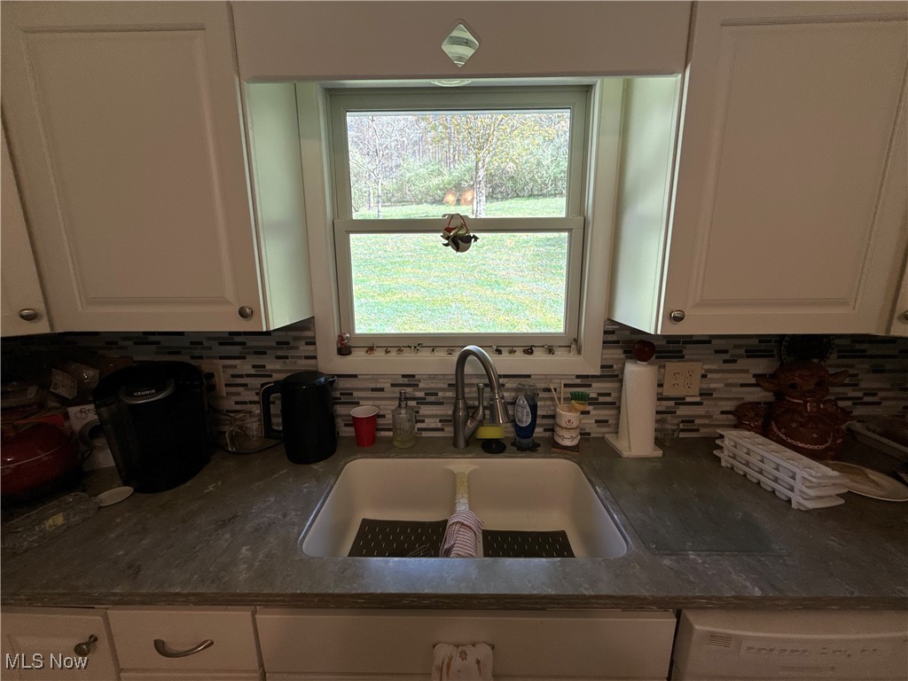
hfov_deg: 102.1
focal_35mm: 14
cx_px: 454
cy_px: 340
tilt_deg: -11.6
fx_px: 367
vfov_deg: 85.7
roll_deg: +0.3
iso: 64
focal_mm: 2.22
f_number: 2.2
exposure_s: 1/120
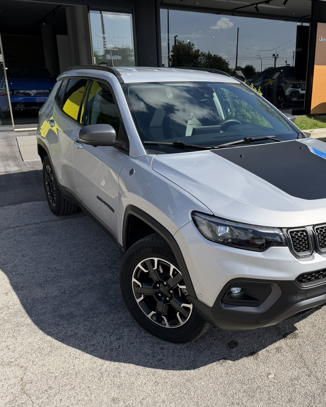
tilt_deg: -16.3
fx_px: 386
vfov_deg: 55.7
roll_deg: +0.1
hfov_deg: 44.9
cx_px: 226
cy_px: 204
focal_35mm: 32
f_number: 1.78
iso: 100
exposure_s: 1/4673
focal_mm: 6.76
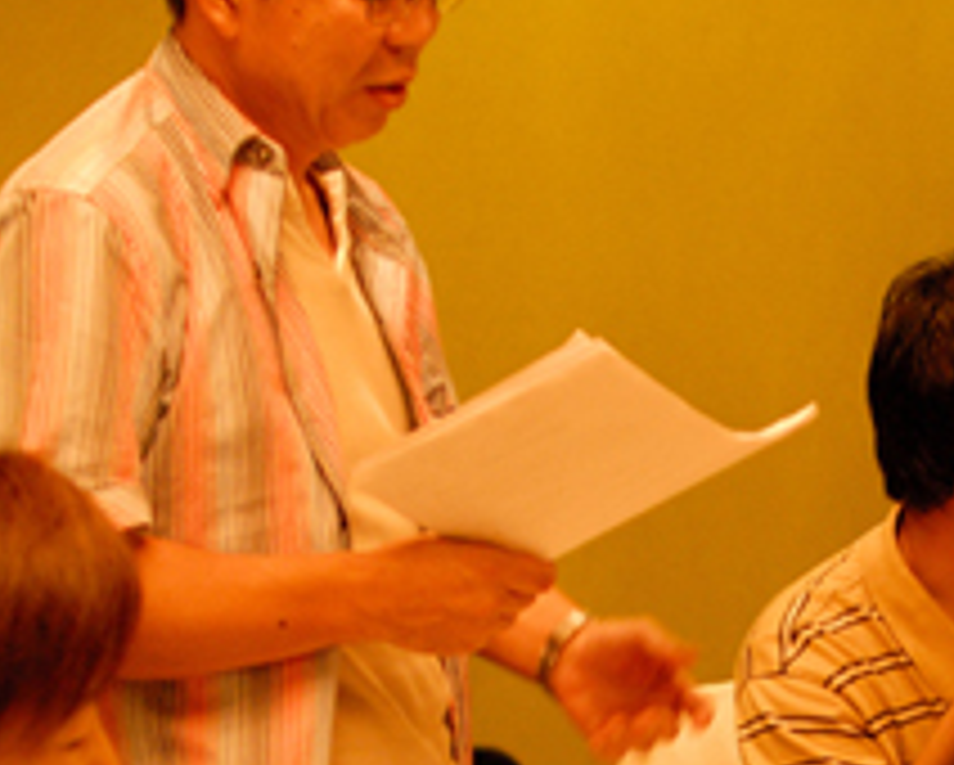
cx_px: 704
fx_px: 3363
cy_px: 927
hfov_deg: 16.1
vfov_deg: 12.7
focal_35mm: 119
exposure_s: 1/90
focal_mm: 28
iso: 800
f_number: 2
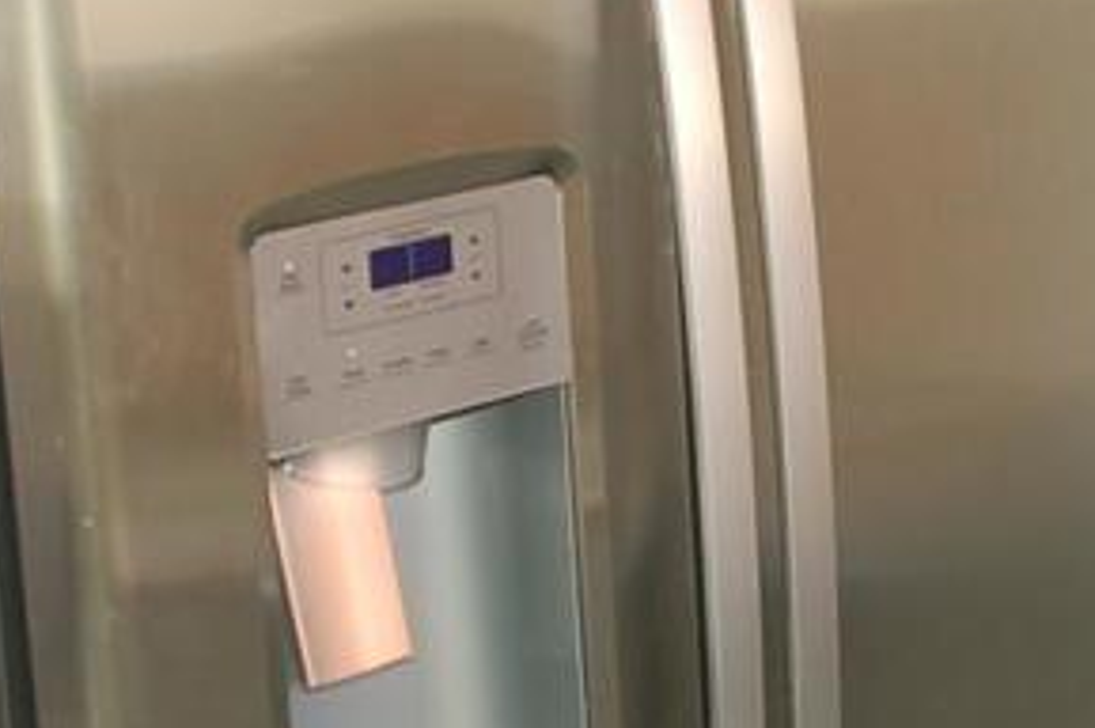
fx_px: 4034
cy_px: 514
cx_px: 765
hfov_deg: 15.4
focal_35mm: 133
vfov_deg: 10.3
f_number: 4
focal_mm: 25
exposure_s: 1/60
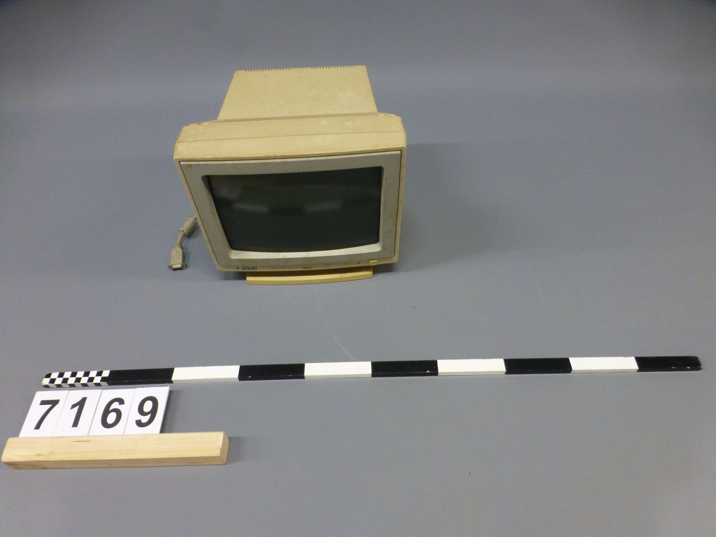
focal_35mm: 24
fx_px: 496
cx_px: 358
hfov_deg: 71.6
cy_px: 268
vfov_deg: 56.8
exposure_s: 1/15
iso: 400
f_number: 3.3
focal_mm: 4.3
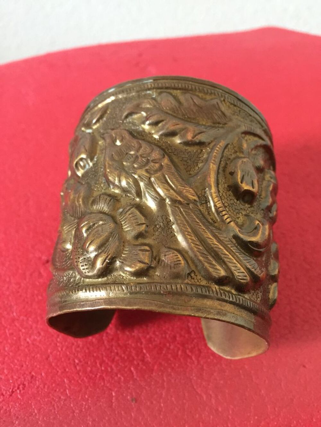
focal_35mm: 29
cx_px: 160
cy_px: 214
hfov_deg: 48.2
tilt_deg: -58.2
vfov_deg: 61.7
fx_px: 359
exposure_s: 1/17
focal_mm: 4.15
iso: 125
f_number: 2.2
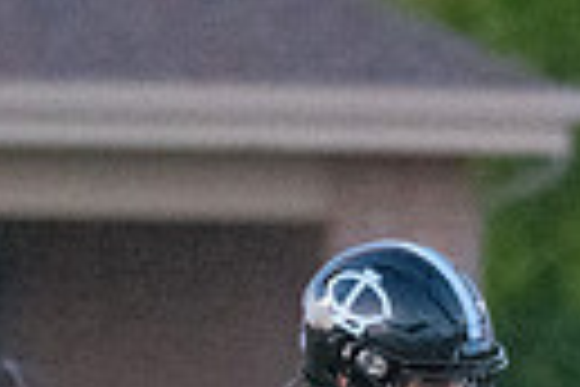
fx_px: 31398
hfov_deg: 1.1
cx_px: 427
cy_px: 828
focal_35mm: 1949
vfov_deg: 0.7
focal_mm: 290
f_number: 5.6
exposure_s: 1/2000
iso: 6400
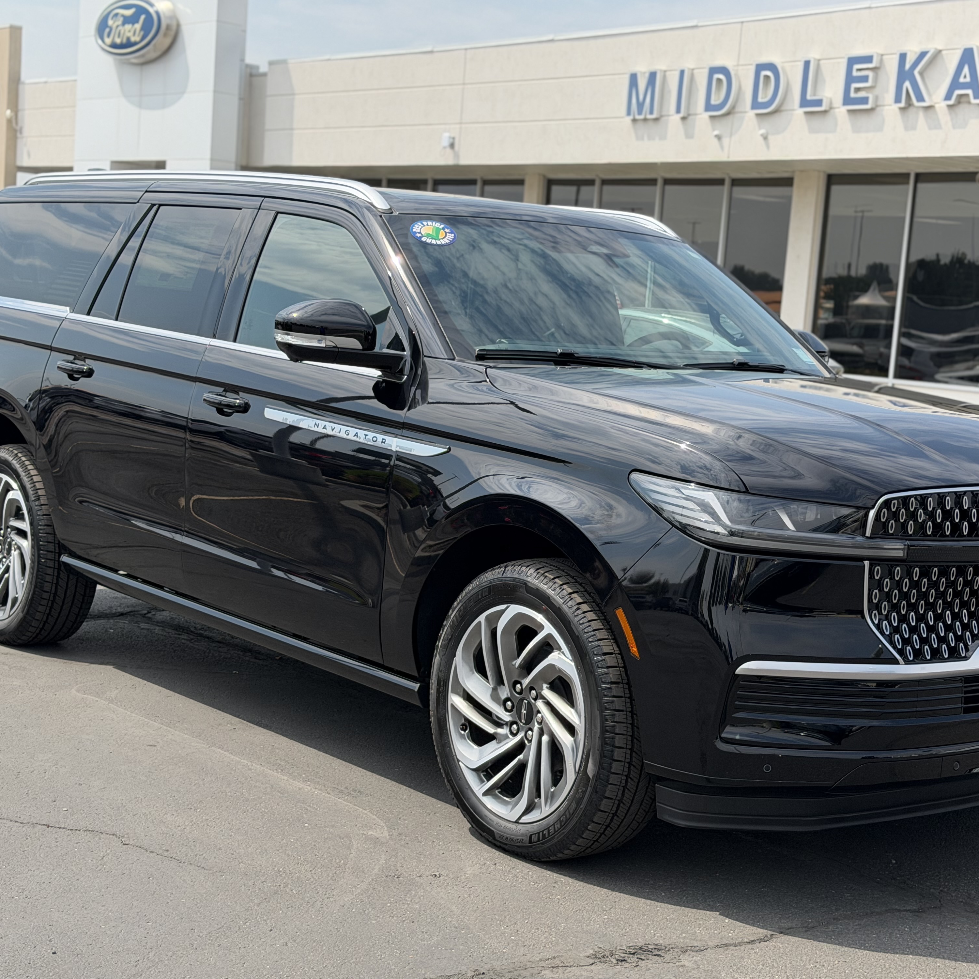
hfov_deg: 30.0
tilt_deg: -6.1
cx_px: 542
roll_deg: -4.1
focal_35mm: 57
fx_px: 1824
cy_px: 487
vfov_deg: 30.0
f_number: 1.78
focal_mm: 6.76
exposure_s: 1/3704
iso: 80
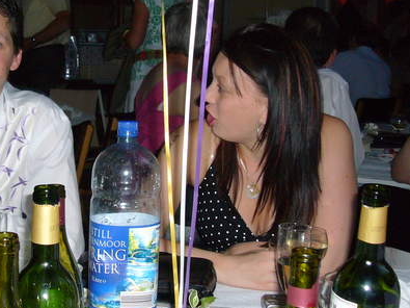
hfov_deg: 28.0
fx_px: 805
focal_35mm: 68
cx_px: 85
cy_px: 140
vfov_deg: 21.6
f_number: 3.3
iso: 125
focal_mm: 6.9
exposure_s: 1/8
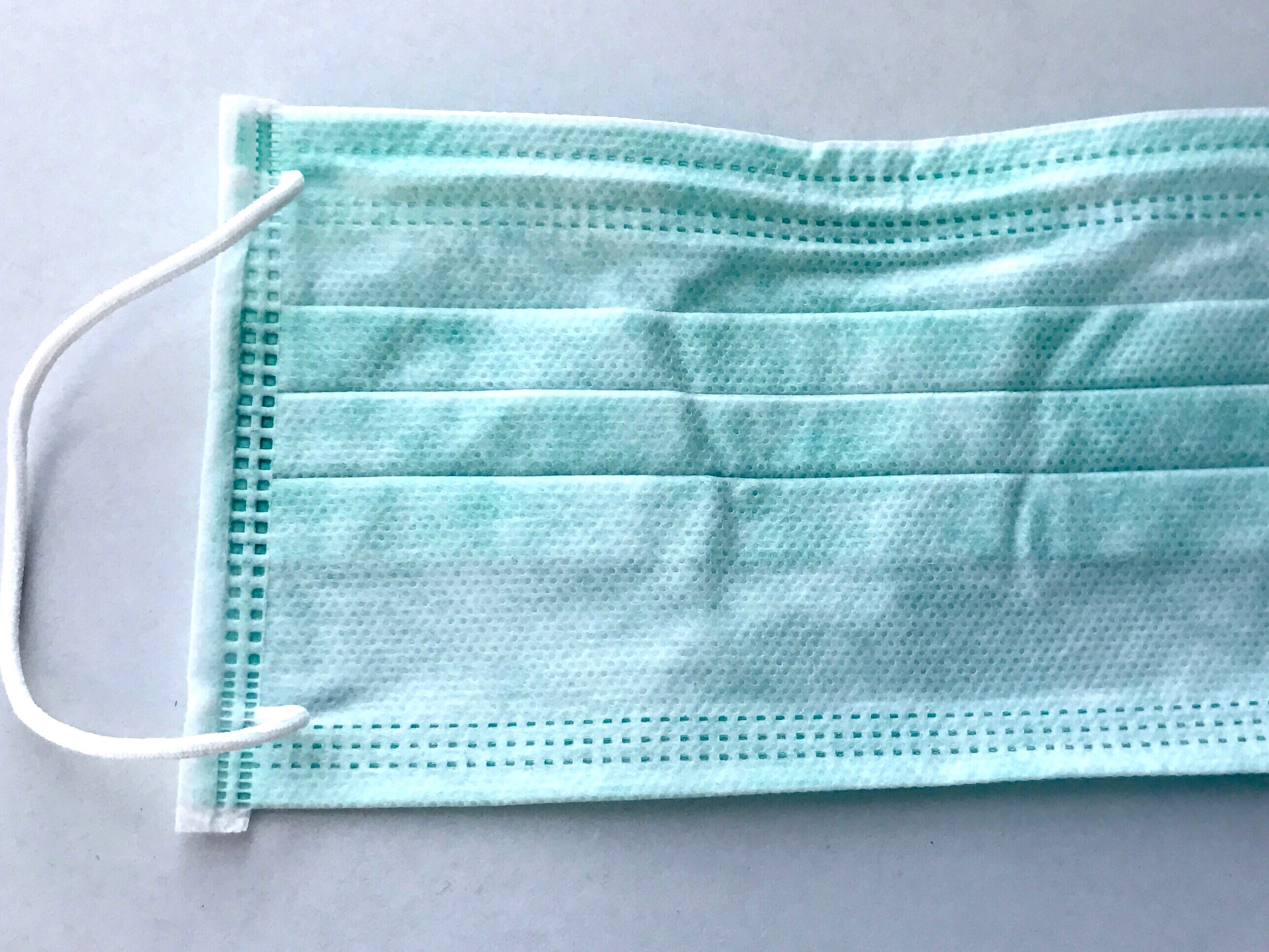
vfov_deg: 32.9
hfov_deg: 42.4
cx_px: 834
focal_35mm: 44
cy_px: 497
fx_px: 1613
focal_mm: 3.99
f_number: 1.8
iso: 20
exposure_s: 1/1681
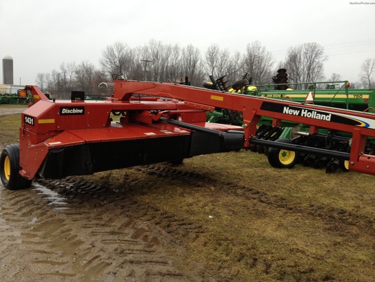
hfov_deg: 52.6
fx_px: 379
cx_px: 188
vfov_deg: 40.7
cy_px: 141
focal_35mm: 35
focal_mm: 4.28
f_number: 2.4
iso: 64
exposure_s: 1/120
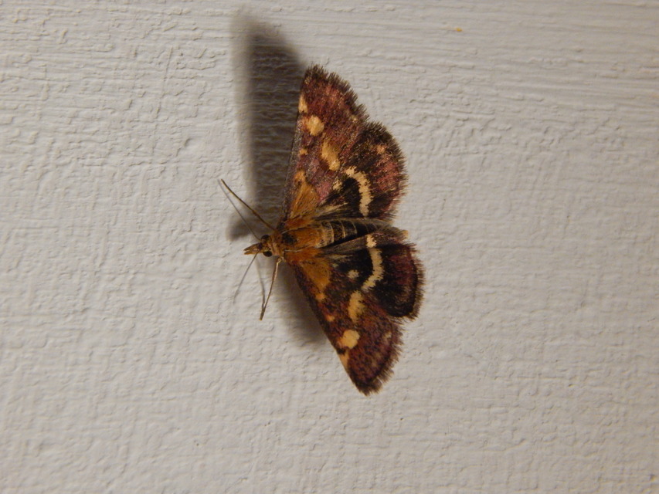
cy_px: 247
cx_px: 330
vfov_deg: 7.2
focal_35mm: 207
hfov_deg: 9.6
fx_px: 3941
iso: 200
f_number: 5.4
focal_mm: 37.1
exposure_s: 1/20
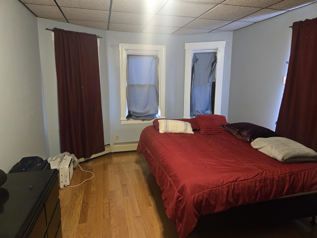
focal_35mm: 23
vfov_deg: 58.9
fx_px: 211
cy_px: 119
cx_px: 158
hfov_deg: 73.9
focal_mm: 5.4
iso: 800
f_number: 1.8
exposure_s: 1/60
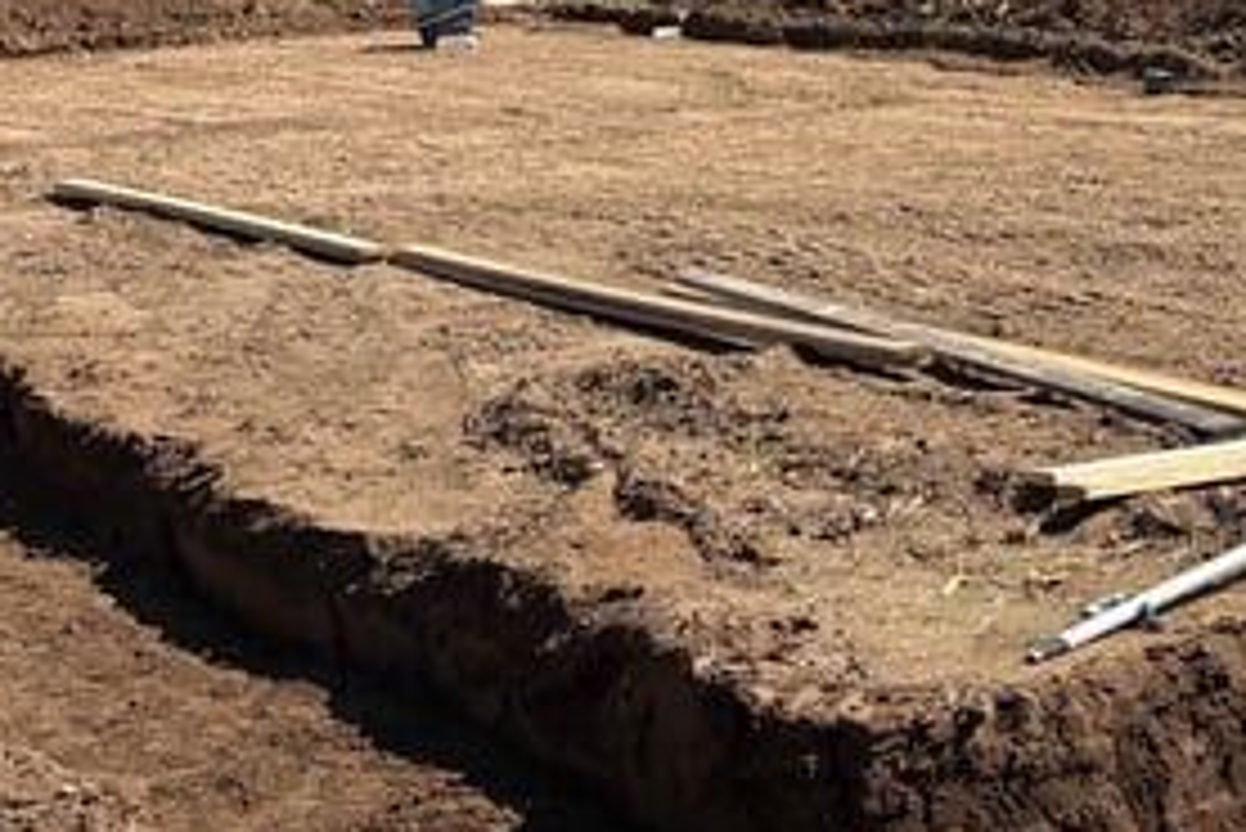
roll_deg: +1.9
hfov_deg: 25.5
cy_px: 130
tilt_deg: -3.0
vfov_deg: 18.0
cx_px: 1286
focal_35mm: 75
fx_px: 2597
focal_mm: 5.96
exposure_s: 1/3279
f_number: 1.6
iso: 50
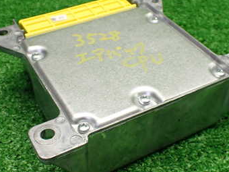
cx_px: 118
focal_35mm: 53
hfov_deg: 36.2
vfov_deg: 27.5
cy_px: 90
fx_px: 351
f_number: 2.3
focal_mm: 5.4
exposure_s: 1/125
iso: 400
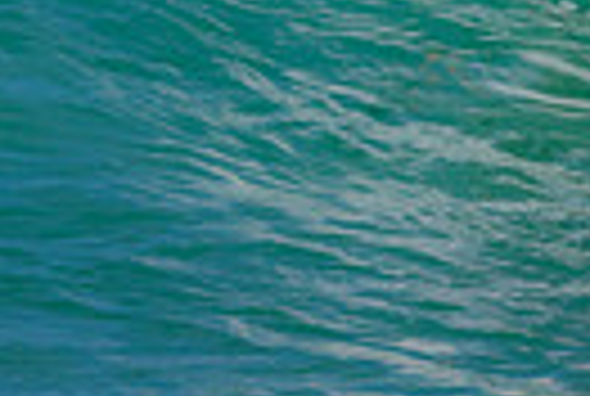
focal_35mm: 3534
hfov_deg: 0.6
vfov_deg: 0.4
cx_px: 788
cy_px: -232
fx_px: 58050
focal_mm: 800
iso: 500
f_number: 11
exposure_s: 1/1000
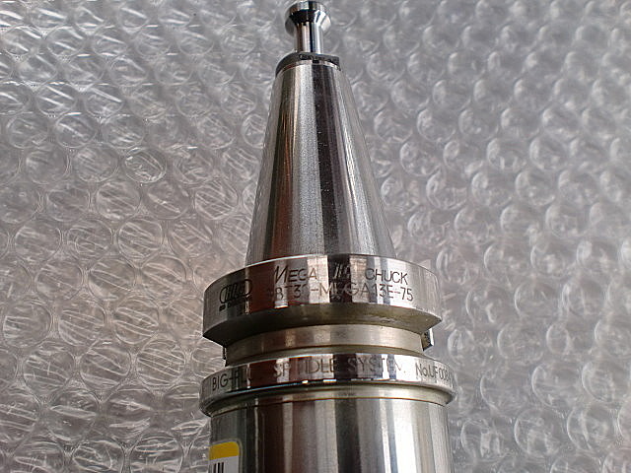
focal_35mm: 35
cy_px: 236
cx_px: 316
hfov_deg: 52.6
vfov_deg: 40.7
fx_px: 638
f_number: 3.1
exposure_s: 1/125
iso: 64
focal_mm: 6.3
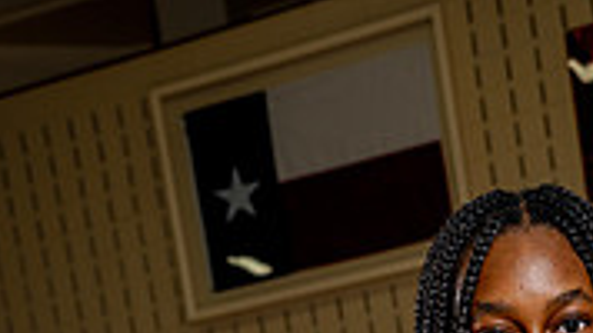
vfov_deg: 10.2
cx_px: 460
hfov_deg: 20.0
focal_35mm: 106
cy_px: 746
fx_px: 1666
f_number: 5.6
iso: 400
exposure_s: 1/250
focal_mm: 40
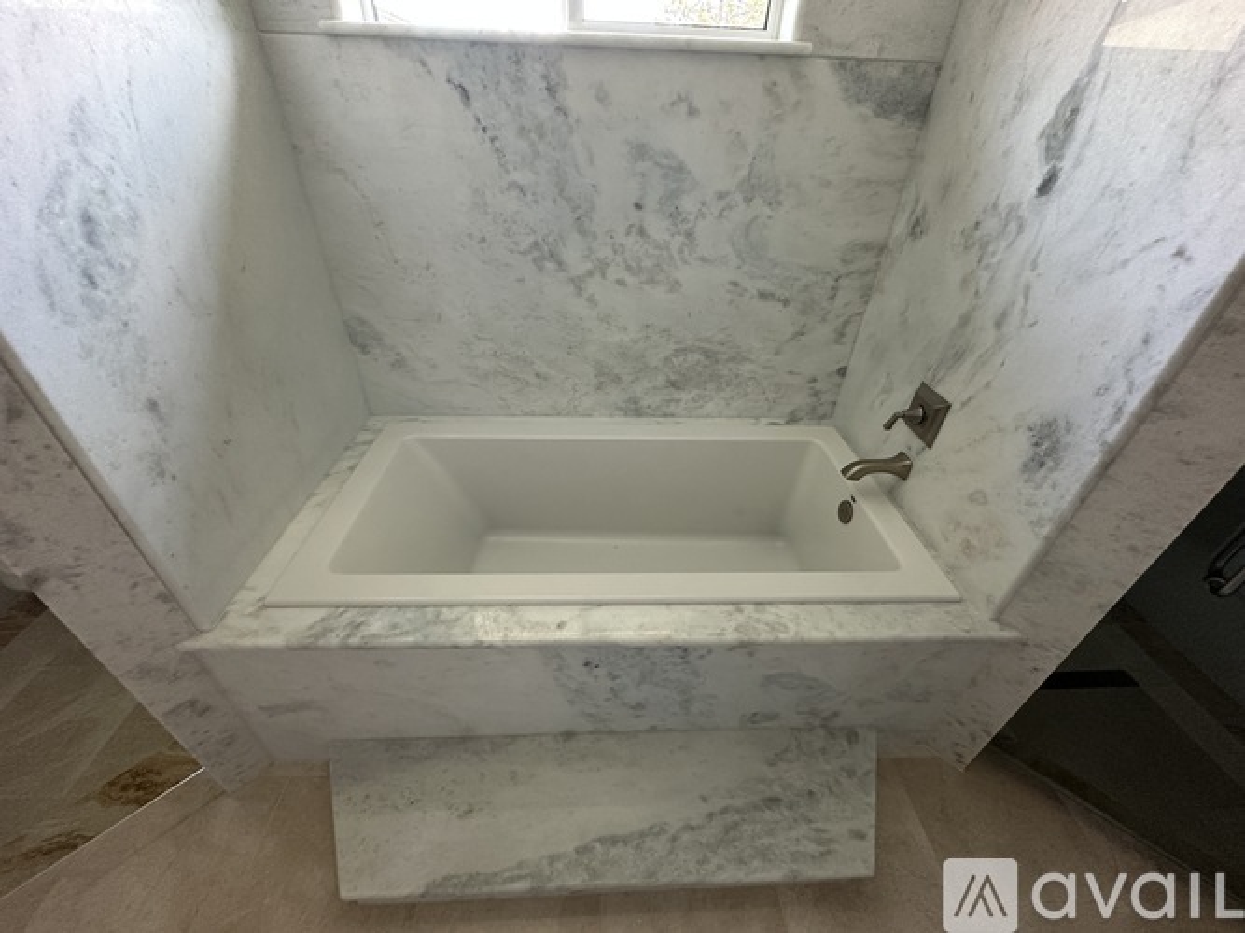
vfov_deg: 85.7
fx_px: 503
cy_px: 466
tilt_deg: -35.2
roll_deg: -2.1
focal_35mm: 14
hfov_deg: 102.1
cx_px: 622
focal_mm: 2.22
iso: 320
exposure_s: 1/120
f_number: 2.2
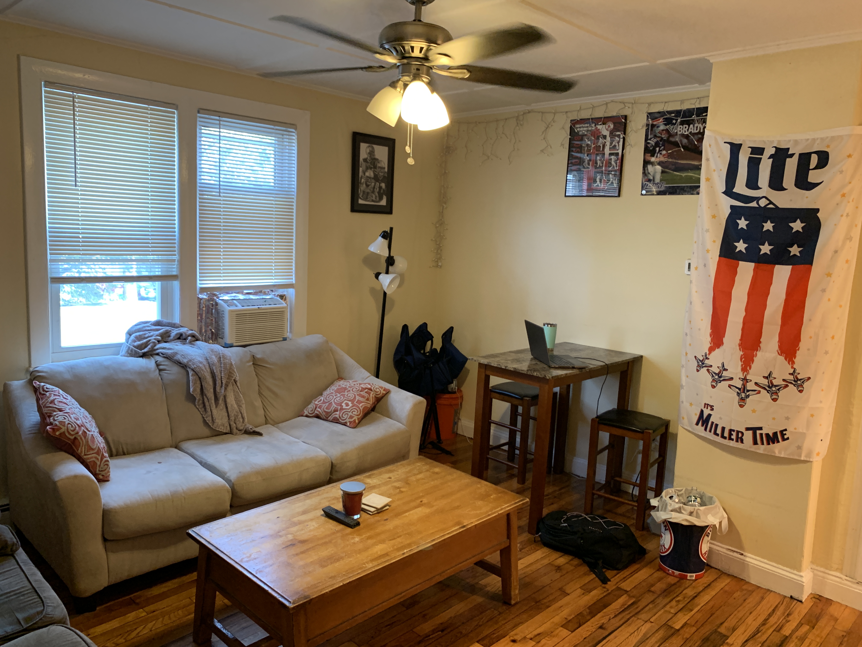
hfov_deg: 67.3
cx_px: 431
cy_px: 324
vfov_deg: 53.1
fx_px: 647
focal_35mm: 26
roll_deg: -2.6
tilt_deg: -9.1
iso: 200
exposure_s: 1/60
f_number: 1.8
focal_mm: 4.25
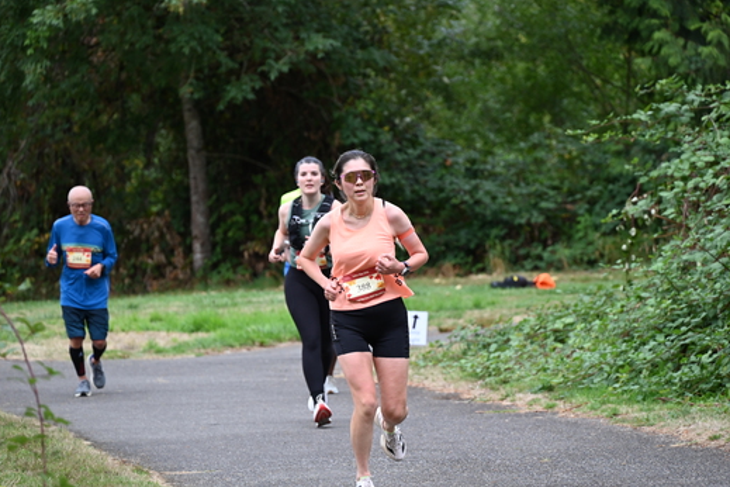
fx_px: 4299
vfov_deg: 6.5
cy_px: 248
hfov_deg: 9.7
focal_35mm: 212
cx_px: 374
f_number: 6.3
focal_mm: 200
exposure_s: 1/250
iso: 400
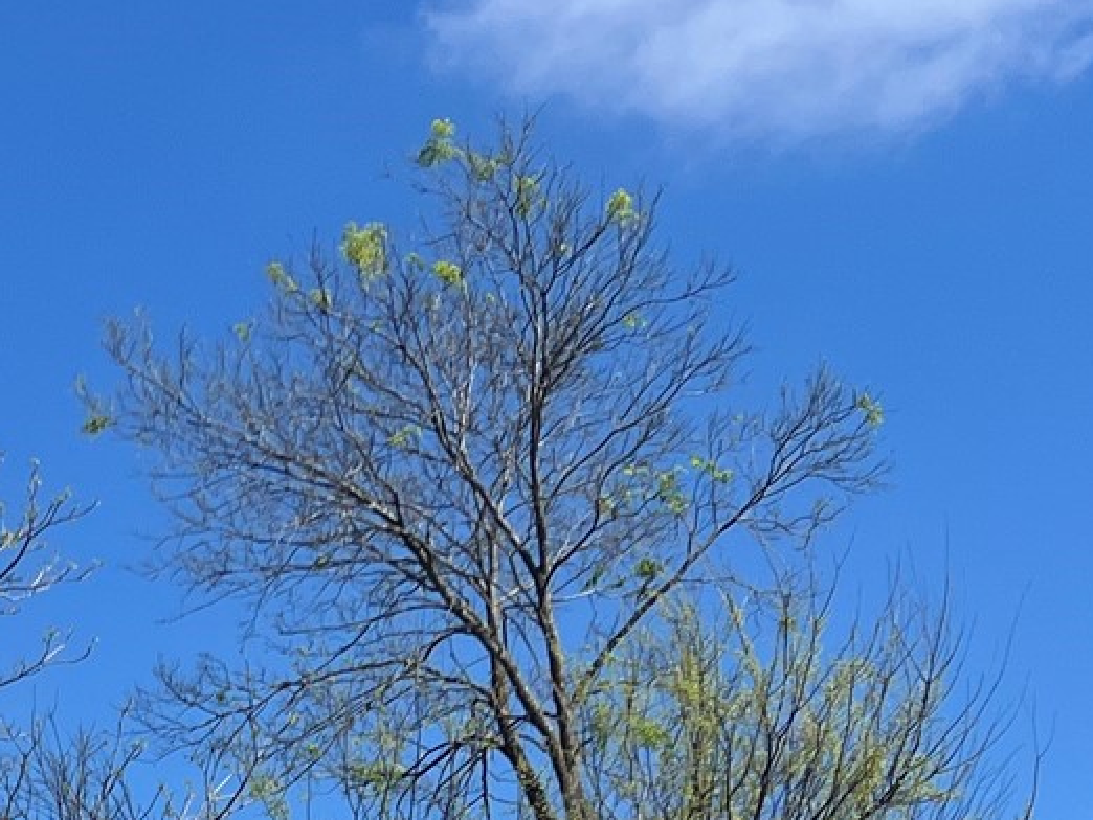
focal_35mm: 102
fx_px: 3222
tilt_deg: +4.7
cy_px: 1554
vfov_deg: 12.9
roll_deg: +0.5
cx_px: -285
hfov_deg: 18.1
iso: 50
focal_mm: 5.7
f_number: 1.5
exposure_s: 1/5882
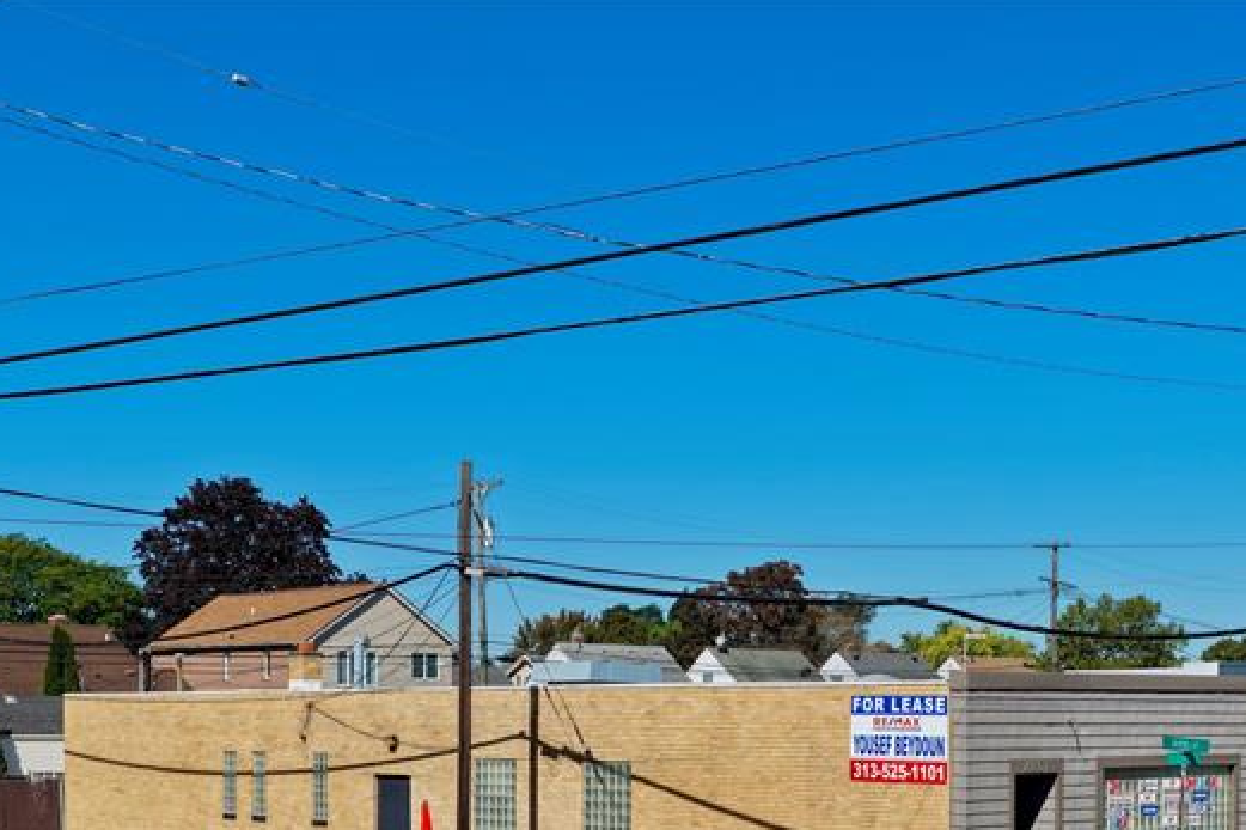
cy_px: 808
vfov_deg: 23.7
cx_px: 775
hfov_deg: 36.1
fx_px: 1903
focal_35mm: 55
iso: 125
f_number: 2.8
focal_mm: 14.45
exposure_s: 1/2000
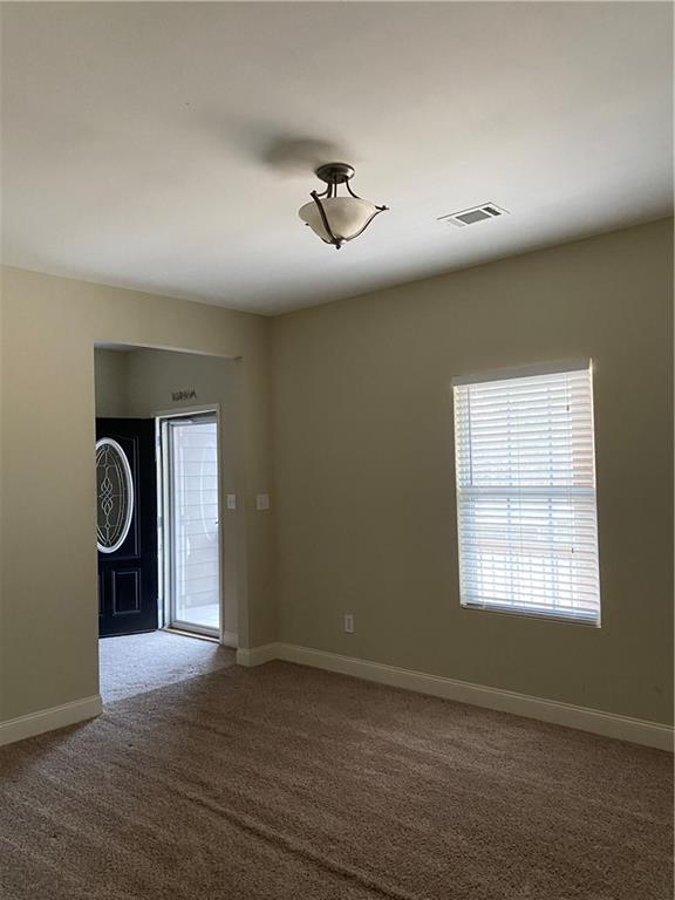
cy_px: 450
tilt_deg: +0.6
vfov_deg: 67.3
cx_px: 338
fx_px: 676
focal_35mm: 26
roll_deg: +1.6
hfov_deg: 53.1
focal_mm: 4.25
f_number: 1.8
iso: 500
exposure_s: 1/52
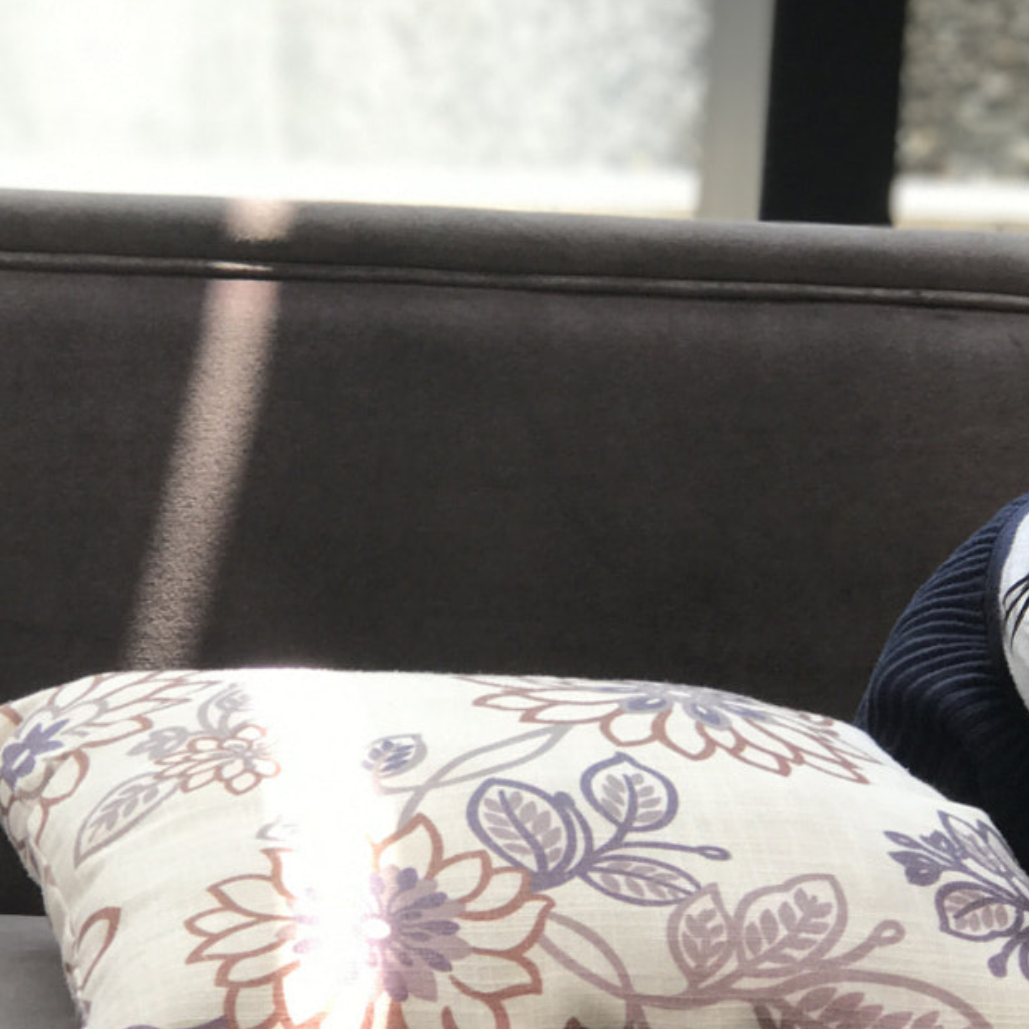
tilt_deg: -9.6
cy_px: 576
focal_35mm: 130
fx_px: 4372
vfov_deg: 13.4
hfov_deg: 13.4
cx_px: 451
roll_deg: -4.3
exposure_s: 1/100
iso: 32
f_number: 2.8
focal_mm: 6.6
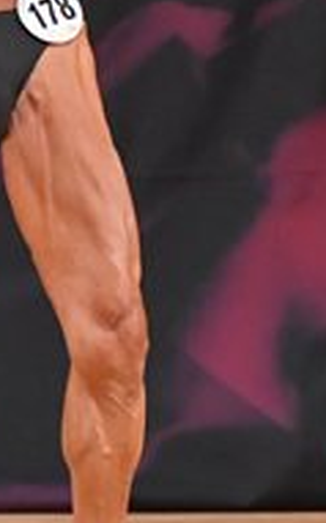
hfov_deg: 1.1
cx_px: 281
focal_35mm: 1181
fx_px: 16826
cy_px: 96
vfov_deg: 1.8
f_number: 5.6
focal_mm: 190
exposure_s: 1/400
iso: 6400
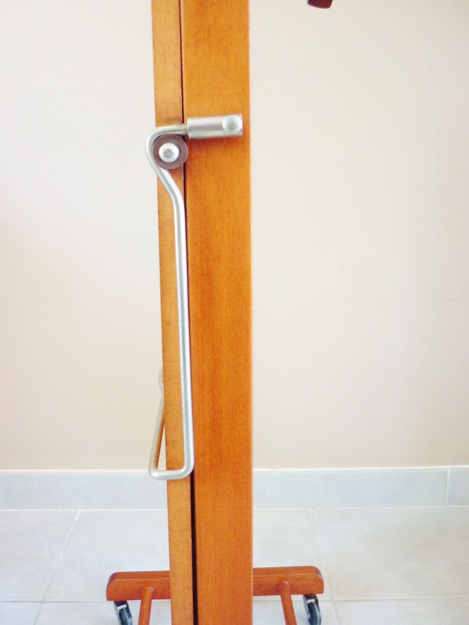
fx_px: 596
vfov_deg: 55.4
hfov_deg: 42.9
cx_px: 234
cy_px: 312
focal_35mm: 33
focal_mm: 5.5
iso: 250
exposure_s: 1/30
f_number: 2.8
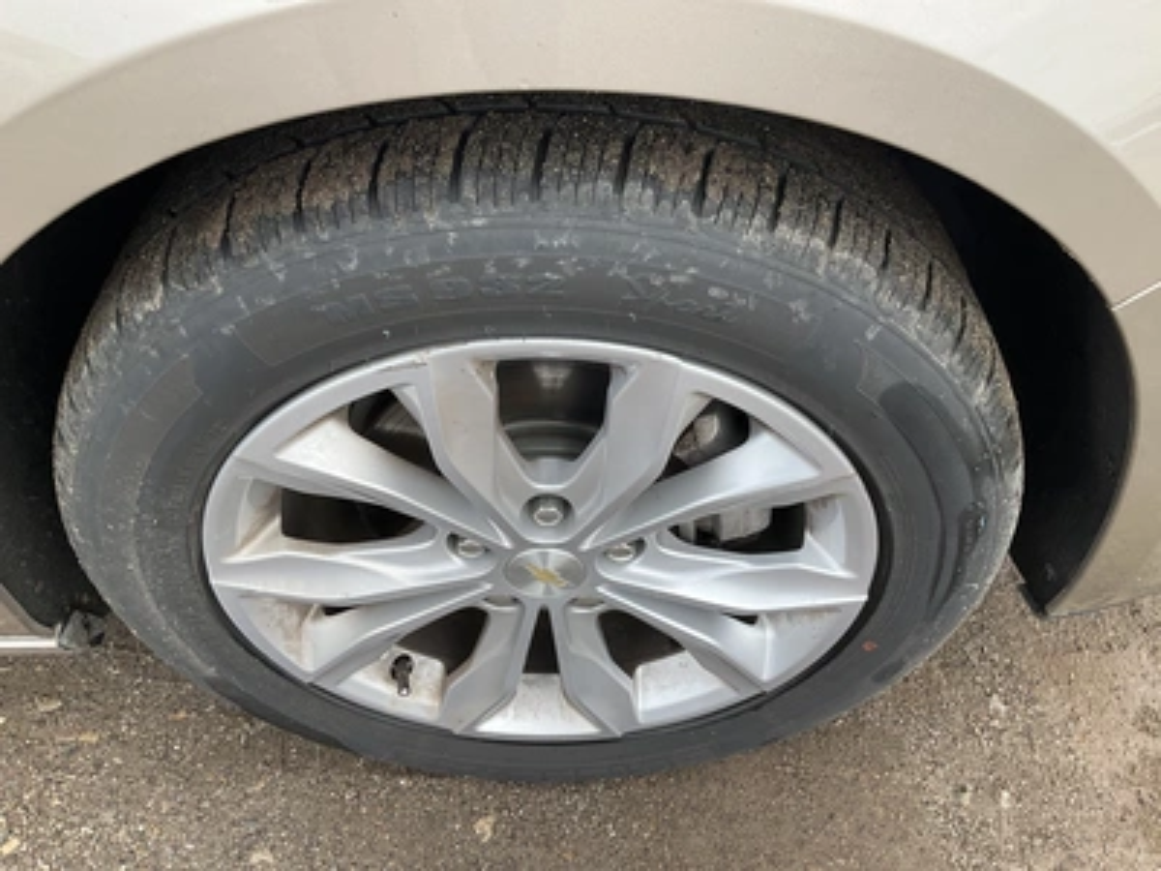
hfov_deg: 61.7
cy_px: 436
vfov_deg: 48.2
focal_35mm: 29
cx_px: 580
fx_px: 973
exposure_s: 1/355
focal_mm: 3
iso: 25
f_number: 1.8
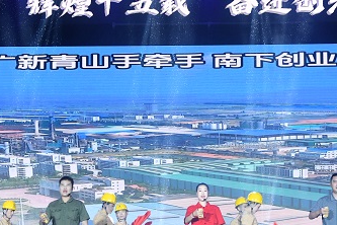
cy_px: 153
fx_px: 1236
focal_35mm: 132
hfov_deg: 15.5
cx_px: 201
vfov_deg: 10.4
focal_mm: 44
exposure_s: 1/160
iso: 1000
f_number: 5
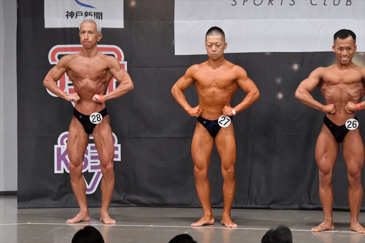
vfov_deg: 6.1
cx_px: 182
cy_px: 122
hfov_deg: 9.2
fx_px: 2280
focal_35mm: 225
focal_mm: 150
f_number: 5.6
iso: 5000
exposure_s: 1/400
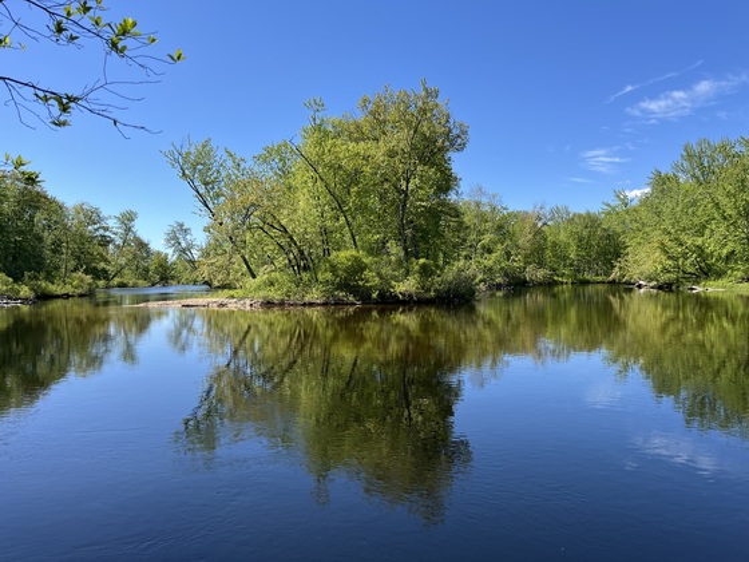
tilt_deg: -1.1
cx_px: 374
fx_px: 563
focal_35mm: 26
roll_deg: +0.9
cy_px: 281
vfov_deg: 53.1
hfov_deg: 67.3
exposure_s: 1/2137
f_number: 1.6
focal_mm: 5.1
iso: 50
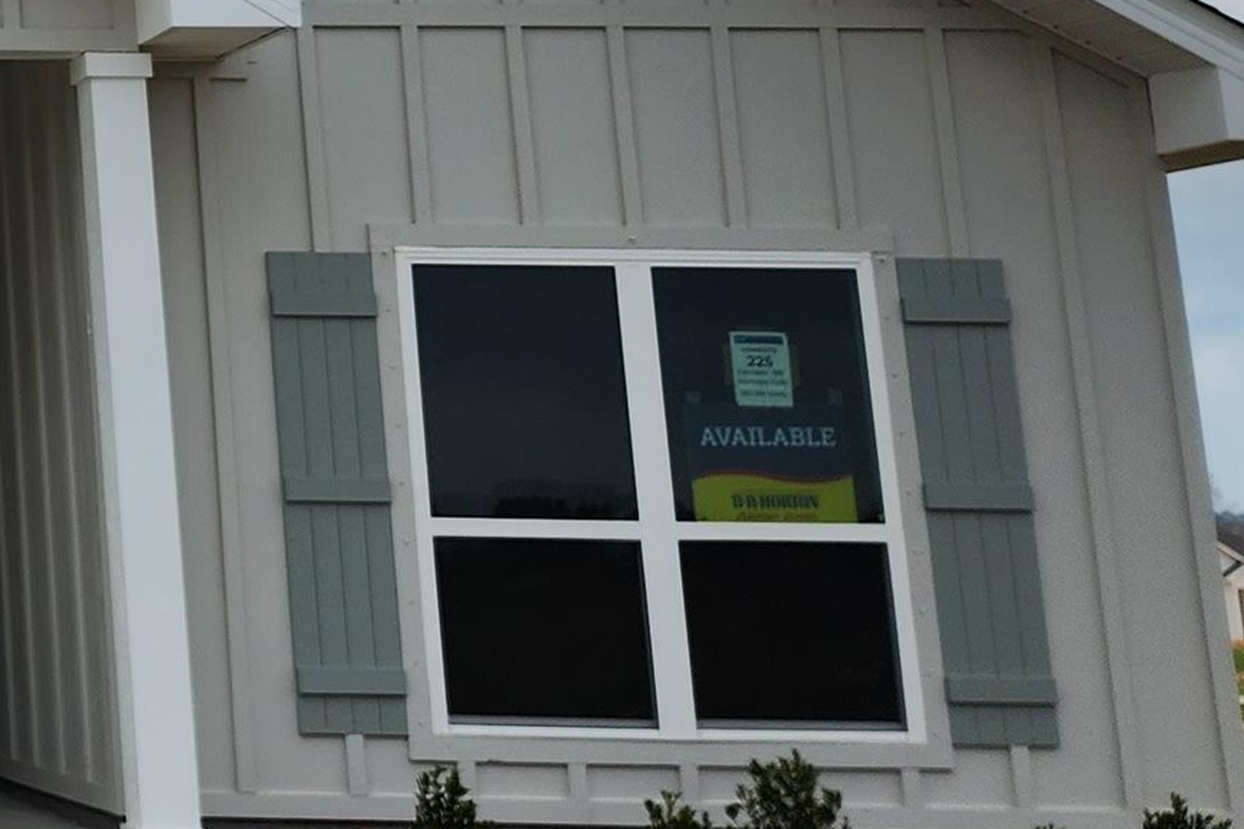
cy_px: -194
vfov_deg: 15.4
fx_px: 2936
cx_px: -765
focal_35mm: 85
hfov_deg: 19.8
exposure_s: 1/765
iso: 12
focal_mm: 6.4
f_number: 1.8
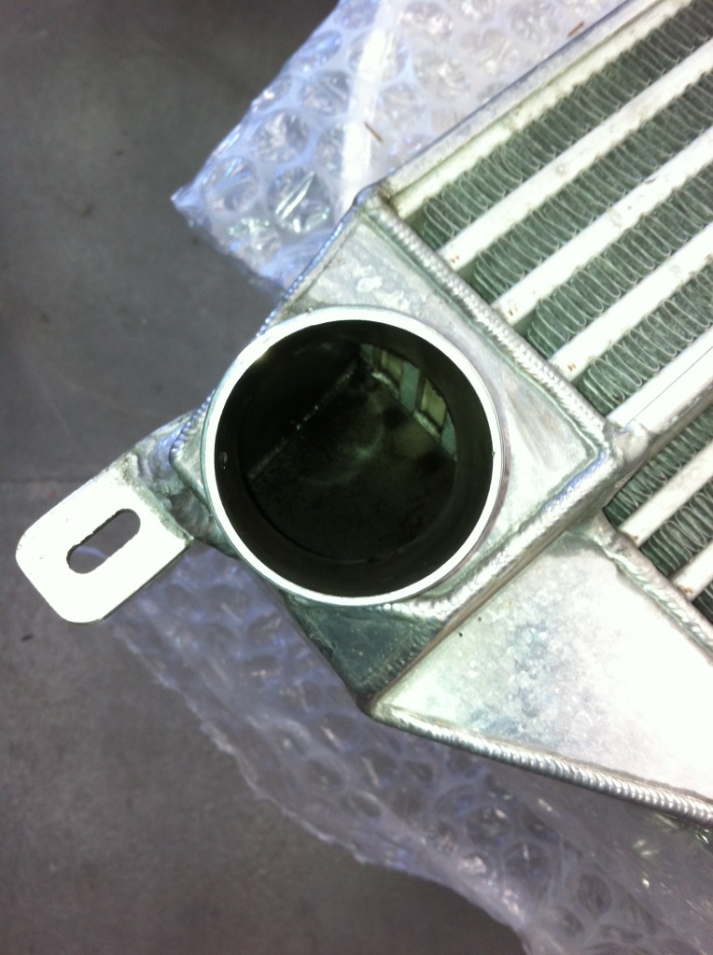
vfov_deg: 52.7
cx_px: 356
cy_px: 478
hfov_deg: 40.6
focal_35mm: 35
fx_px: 964
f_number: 2.8
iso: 80
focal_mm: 3.9
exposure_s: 1/32
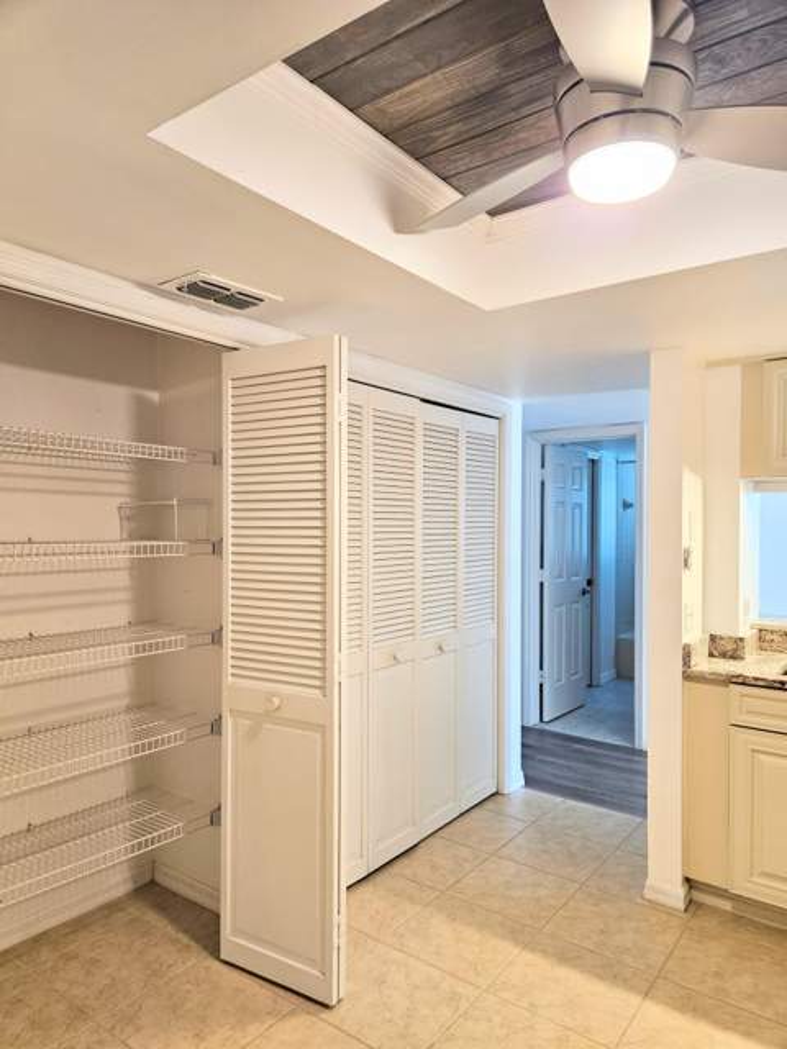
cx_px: 394
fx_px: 697
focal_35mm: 23
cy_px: 524
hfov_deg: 58.9
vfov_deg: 73.9
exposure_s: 1/120
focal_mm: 5.4
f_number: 1.8
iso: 320
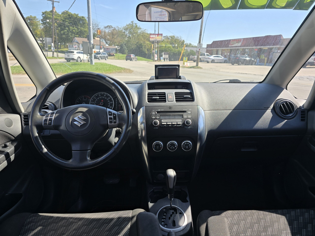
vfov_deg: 58.9
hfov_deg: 73.9
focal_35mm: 23
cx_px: 158
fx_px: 209
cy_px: 118
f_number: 1.7
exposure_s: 1/328
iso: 12
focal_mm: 6.3
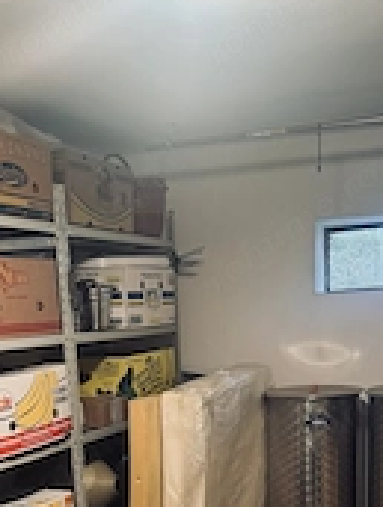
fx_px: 823
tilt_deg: -13.8
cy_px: 501
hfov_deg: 26.2
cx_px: 196
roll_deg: +2.5
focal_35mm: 56
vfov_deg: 31.8
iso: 640
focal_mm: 6.76
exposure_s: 1/50
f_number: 1.78
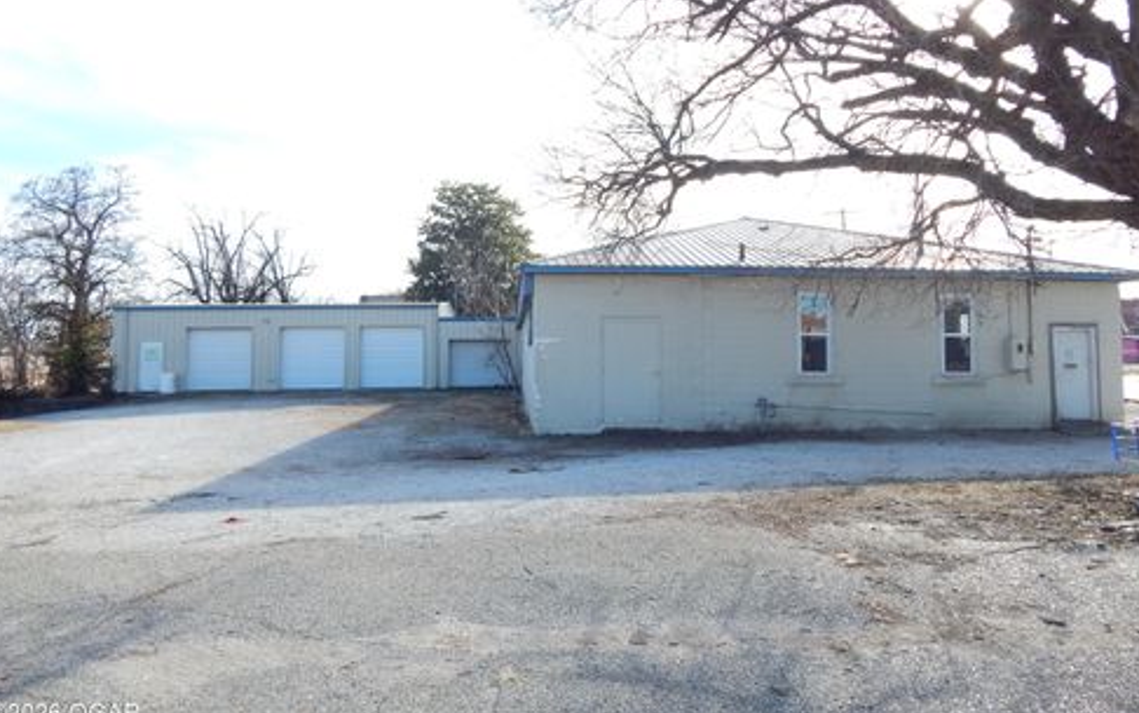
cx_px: 572
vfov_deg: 51.0
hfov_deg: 74.8
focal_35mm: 24
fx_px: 745
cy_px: 313
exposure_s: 1/640
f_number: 3
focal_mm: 4
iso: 125
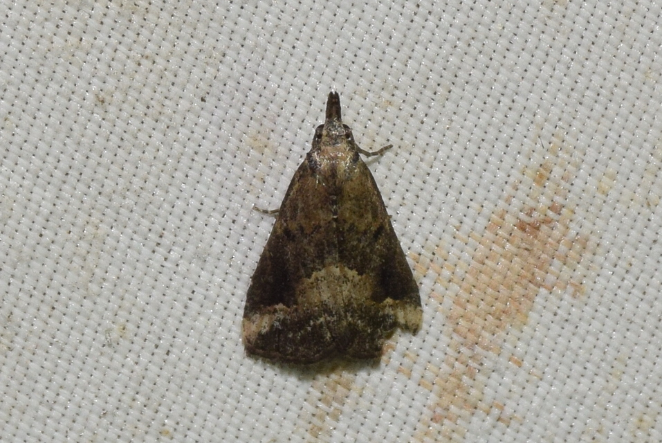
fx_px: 3865
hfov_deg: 9.8
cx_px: 331
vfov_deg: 6.6
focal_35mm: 210
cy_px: 222
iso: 400
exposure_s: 1/160
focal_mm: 140
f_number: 14
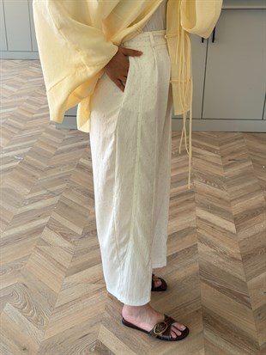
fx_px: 492
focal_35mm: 48
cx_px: 133
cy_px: 178
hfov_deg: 30.3
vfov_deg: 39.6
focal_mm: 6.76
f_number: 1.78
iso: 100
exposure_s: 1/121
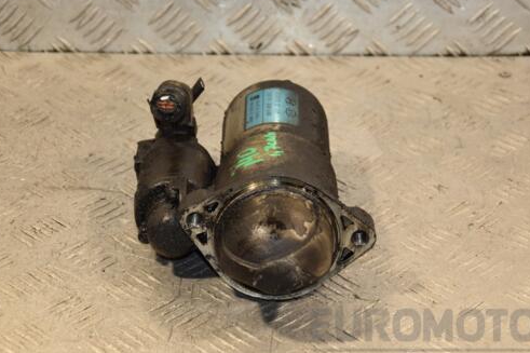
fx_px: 1781
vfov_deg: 11.3
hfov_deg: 16.9
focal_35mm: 121
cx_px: 290
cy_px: 181
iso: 800
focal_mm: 66
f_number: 5.3
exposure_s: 1/160
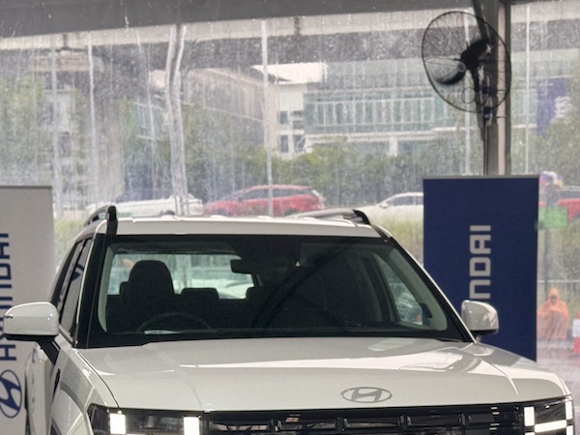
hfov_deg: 24.4
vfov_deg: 18.2
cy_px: 358
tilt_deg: -5.3
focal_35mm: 80
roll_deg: +1.0
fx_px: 1340
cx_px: 353
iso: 50
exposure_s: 1/126
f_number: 1.78
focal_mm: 6.76
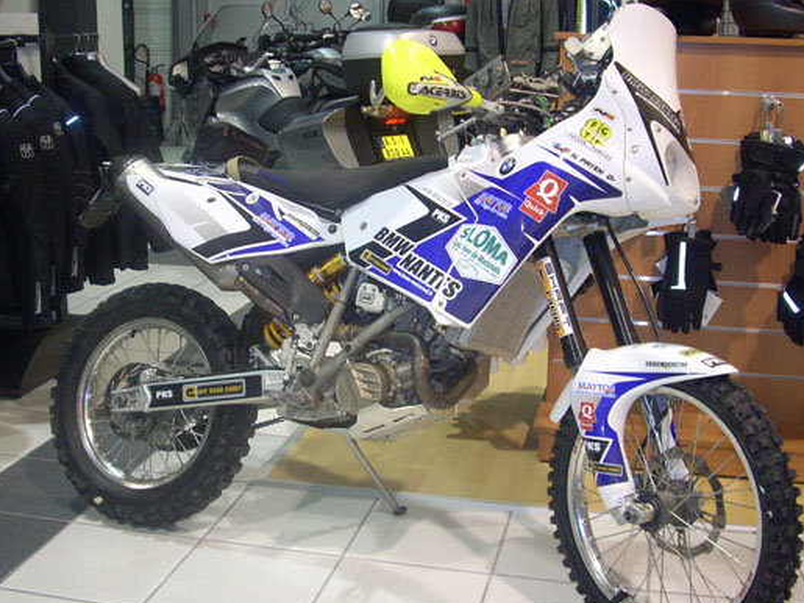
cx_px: 422
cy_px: 298
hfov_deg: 41.2
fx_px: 1068
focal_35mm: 46
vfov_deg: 31.5
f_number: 2.8
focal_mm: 6.2
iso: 259
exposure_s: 1/30
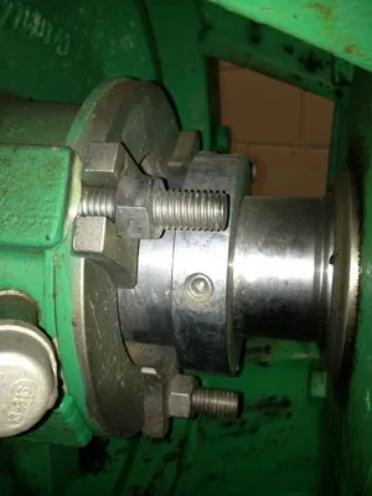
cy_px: 248
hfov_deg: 40.7
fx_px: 502
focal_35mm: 35
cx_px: 186
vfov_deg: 52.6
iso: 50
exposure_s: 1/43
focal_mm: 4.28
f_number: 2.4
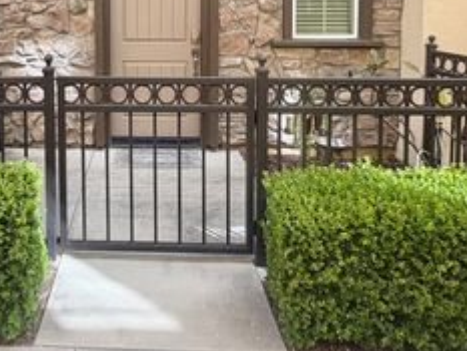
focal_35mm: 30
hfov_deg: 57.4
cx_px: 126
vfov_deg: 42.2
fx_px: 405
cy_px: 23
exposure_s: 1/233
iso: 40
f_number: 2.2
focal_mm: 2.22
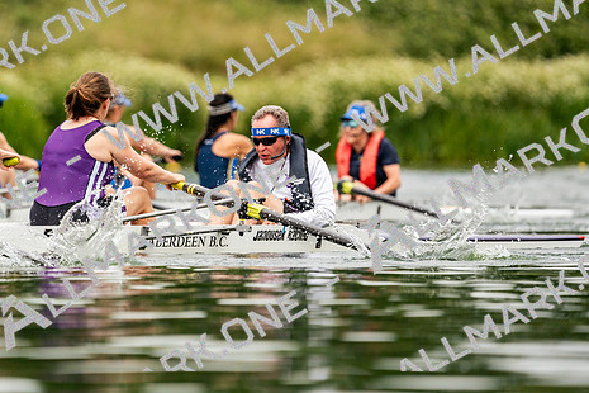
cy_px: 154
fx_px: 11746
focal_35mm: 718
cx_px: 258
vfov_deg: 1.9
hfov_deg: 2.9
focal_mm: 576
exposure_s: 1/2000
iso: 400
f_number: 6.3
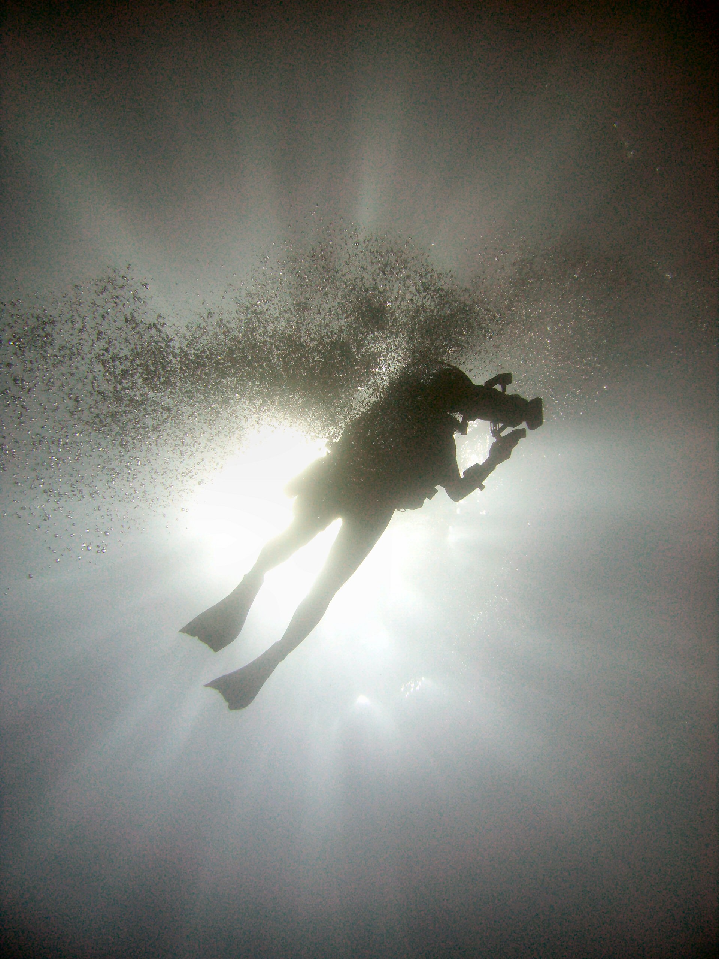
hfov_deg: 37.7
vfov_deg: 49.0
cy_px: 480
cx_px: 360
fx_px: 1052
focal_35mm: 38
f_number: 5.6
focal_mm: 7.9
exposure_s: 1/2000
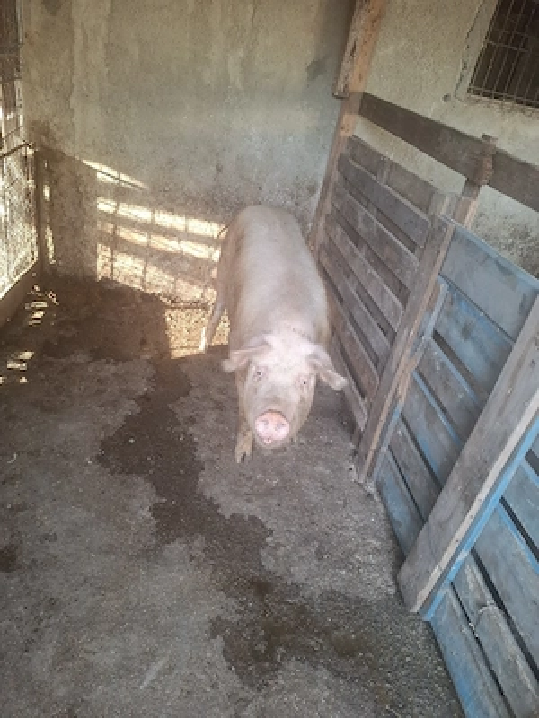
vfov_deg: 73.9
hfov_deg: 58.9
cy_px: 359
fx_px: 478
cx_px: 270
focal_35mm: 23
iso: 250
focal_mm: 5.54
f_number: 1.8
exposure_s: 1/60.2
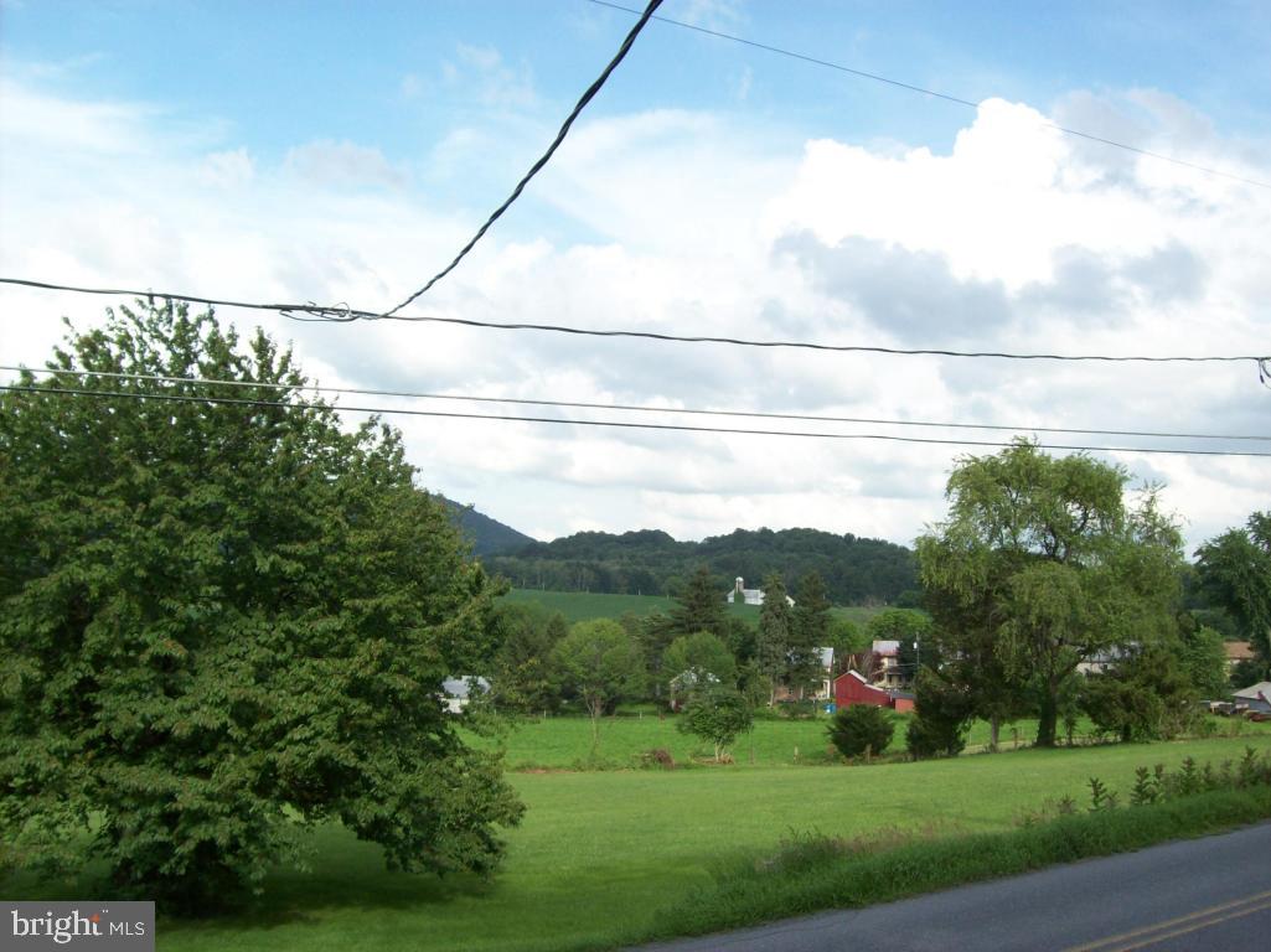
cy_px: 476
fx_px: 1321
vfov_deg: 39.6
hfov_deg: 51.4
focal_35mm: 36
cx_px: 636
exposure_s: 1/289
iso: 80
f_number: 4.8
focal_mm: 6
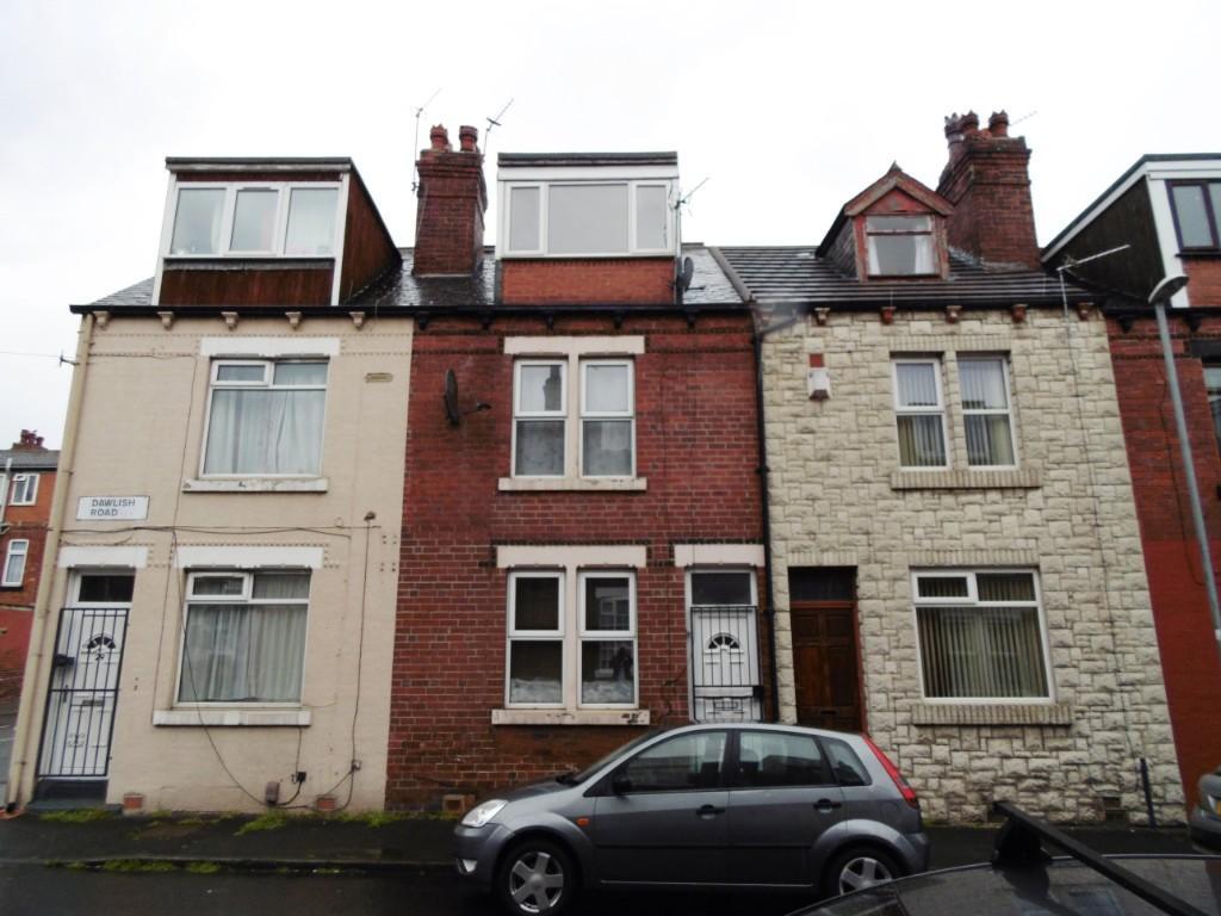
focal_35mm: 22
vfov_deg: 61.1
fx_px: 776
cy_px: 458
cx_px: 610
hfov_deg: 76.4
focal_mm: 4
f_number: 3
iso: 100
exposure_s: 1/250
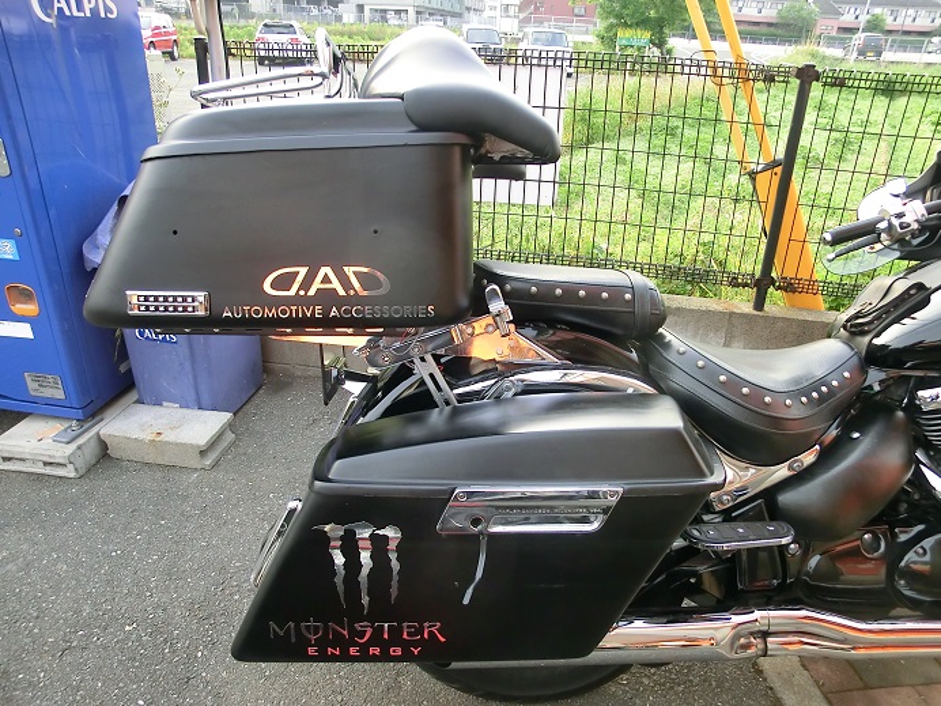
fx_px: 652
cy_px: 353
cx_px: 470
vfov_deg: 56.8
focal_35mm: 24
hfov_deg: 71.6
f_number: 3
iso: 160
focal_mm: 4.24
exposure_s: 1/60
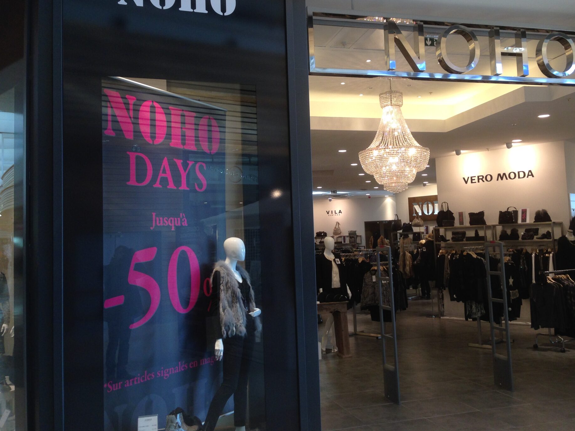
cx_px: 321
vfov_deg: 38.6
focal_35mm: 37
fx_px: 615
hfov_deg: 50.0
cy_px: 191
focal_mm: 4.12
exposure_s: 1/120
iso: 80
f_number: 2.4
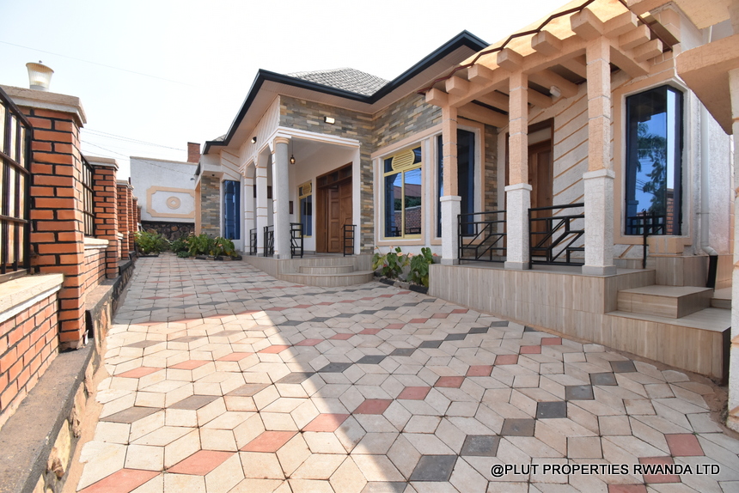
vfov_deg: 77.4
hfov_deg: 100.4
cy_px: 246
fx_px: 308
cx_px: 370
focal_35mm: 15
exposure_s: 1/750
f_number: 8
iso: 800
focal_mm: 10
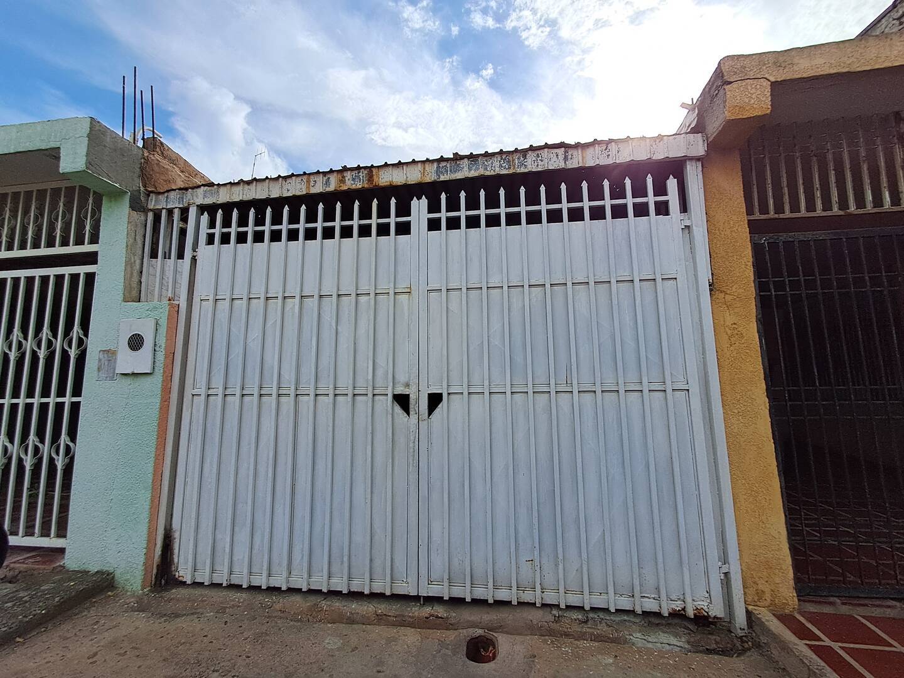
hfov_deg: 94.5
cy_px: 339
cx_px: 452
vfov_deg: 78.1
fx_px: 418
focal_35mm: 16
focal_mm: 1.64
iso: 40
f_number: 2.2
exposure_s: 1/2247
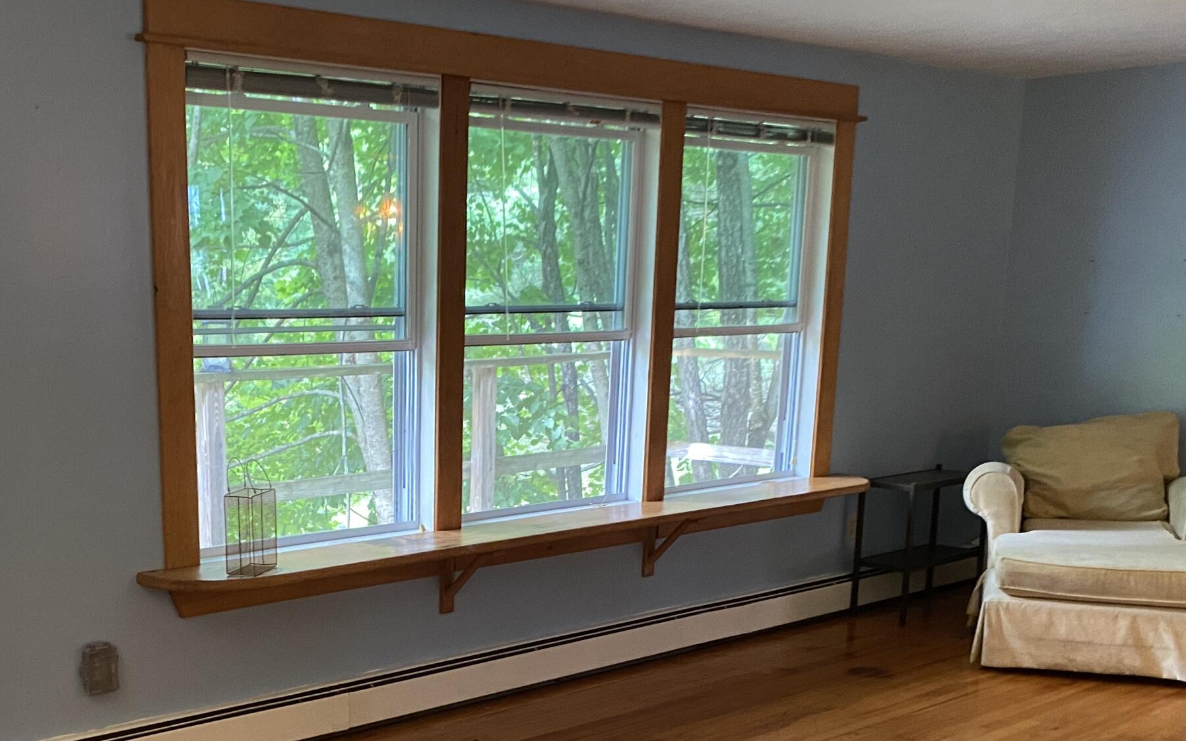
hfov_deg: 42.9
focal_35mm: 46
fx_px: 1487
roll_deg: -0.8
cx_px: 398
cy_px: 661
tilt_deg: -15.4
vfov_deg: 27.1
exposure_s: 1/40
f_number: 1.8
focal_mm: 4.25
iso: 320
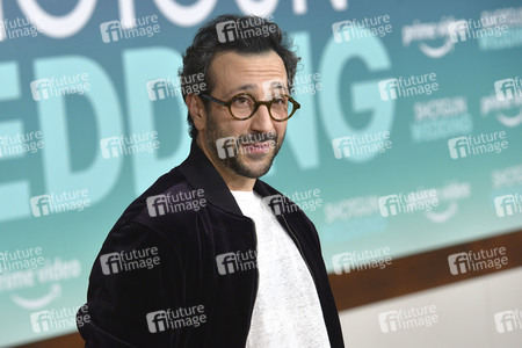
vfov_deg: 8.3
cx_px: 261
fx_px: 2392
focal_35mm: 165
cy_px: 174
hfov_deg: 12.5
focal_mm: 165
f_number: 6.3
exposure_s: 1/320
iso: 2000
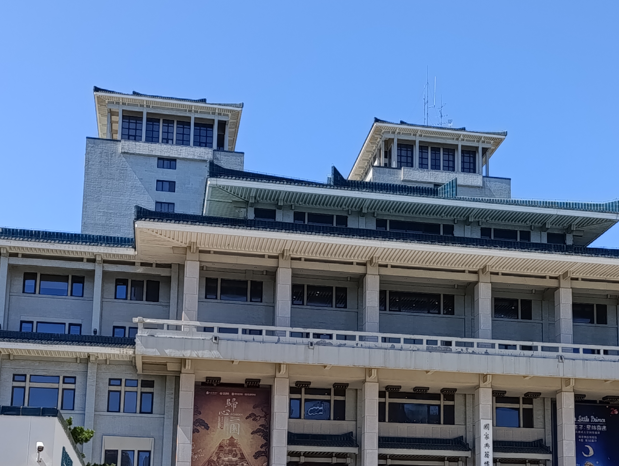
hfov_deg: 32.3
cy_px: 370
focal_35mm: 59
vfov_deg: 24.5
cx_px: 422
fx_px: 1057
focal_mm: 6.14
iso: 50
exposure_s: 1/413
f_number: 1.6
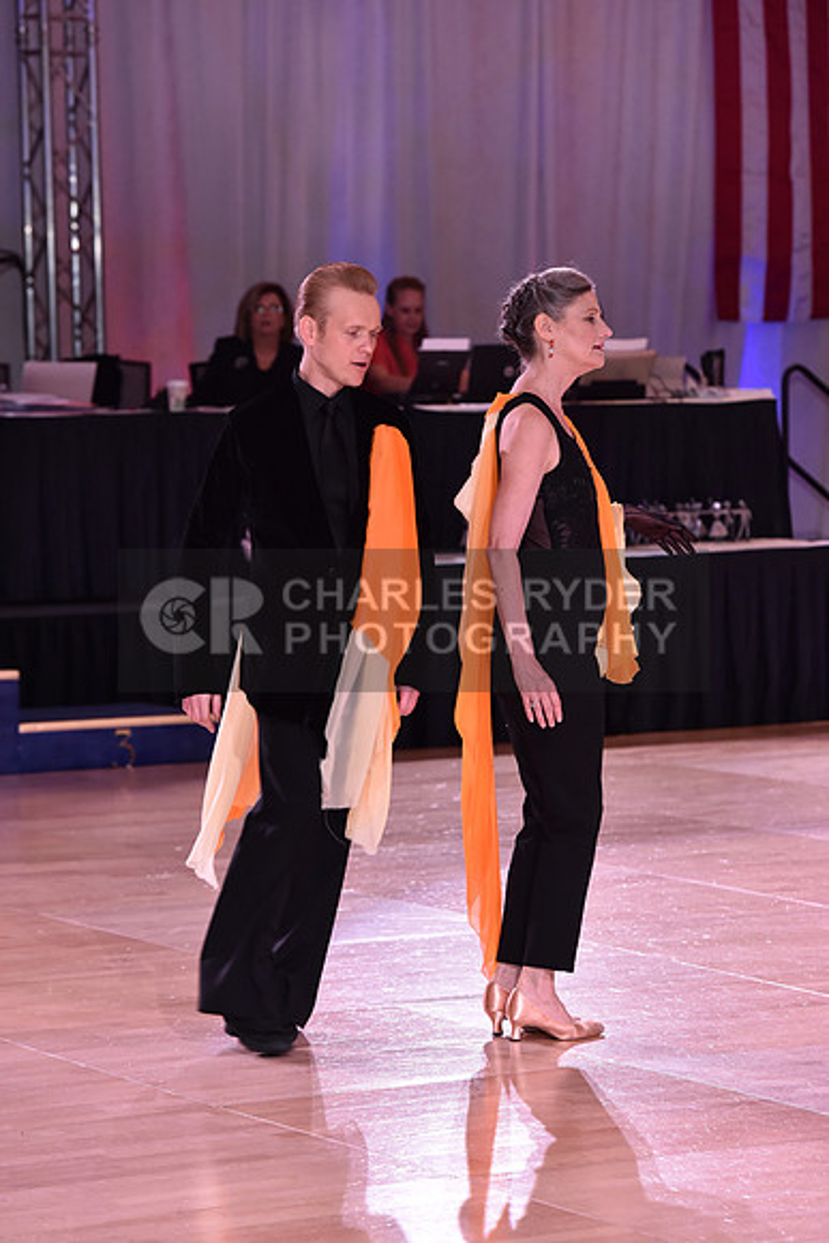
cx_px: 414
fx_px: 4660
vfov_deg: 15.2
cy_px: 622
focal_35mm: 135
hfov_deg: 10.2
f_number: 5
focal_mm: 135
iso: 1600
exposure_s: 1/160
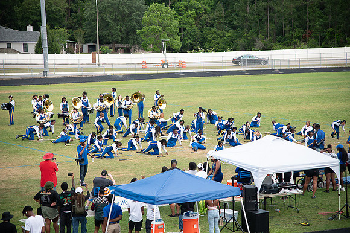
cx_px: 175
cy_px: 116
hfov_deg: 18.6
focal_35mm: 110
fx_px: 1069
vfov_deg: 12.4
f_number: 4
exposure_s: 1/200
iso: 400
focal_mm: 110
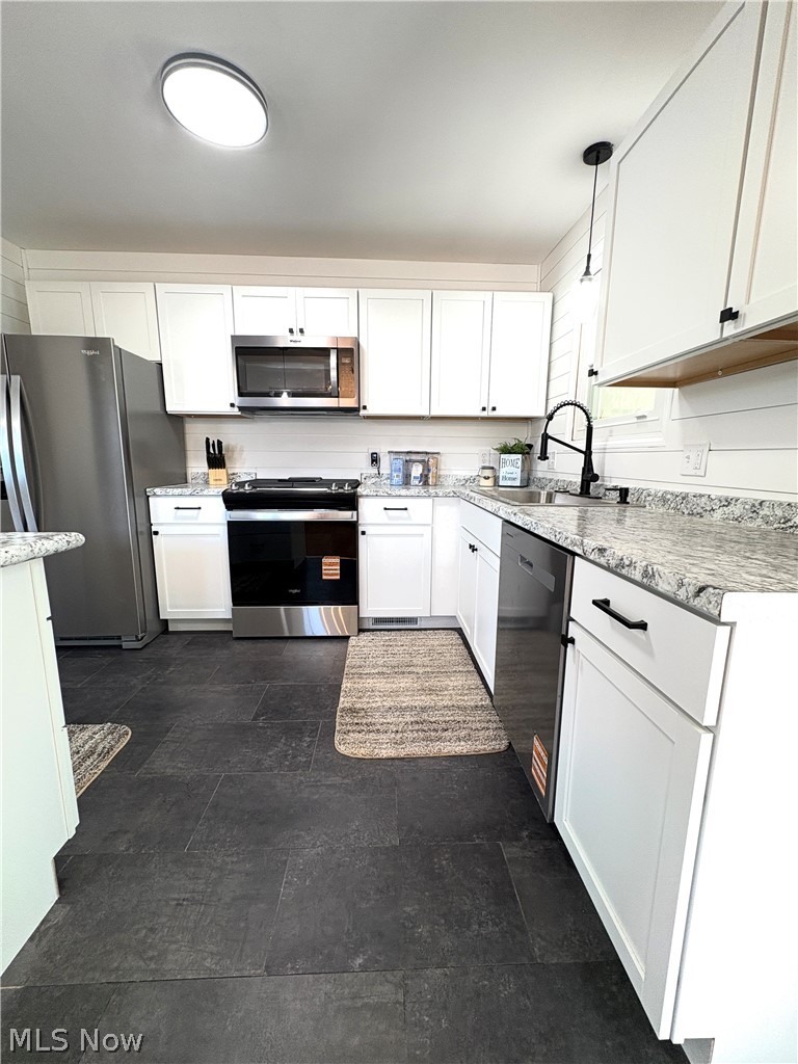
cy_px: 532
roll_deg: -1.0
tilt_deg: -9.1
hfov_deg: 85.7
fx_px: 430
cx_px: 399
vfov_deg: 102.1
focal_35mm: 14
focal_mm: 2.22
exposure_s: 1/60
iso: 100
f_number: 2.2
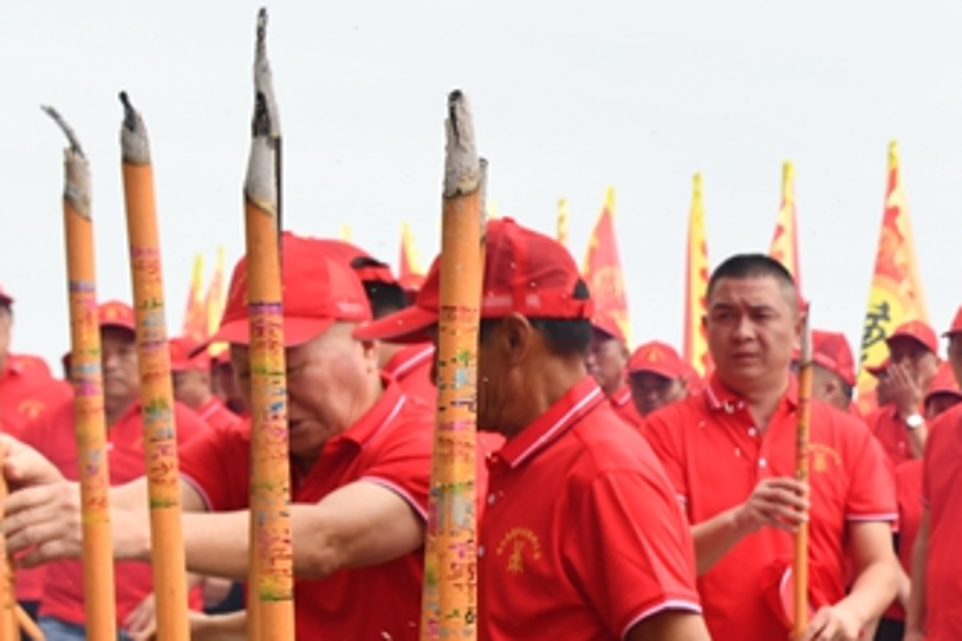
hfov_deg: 20.5
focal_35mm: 90
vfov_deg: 15.0
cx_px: 1277
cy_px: 585
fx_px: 2405
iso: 400
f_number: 10
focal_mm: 30
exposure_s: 1/250
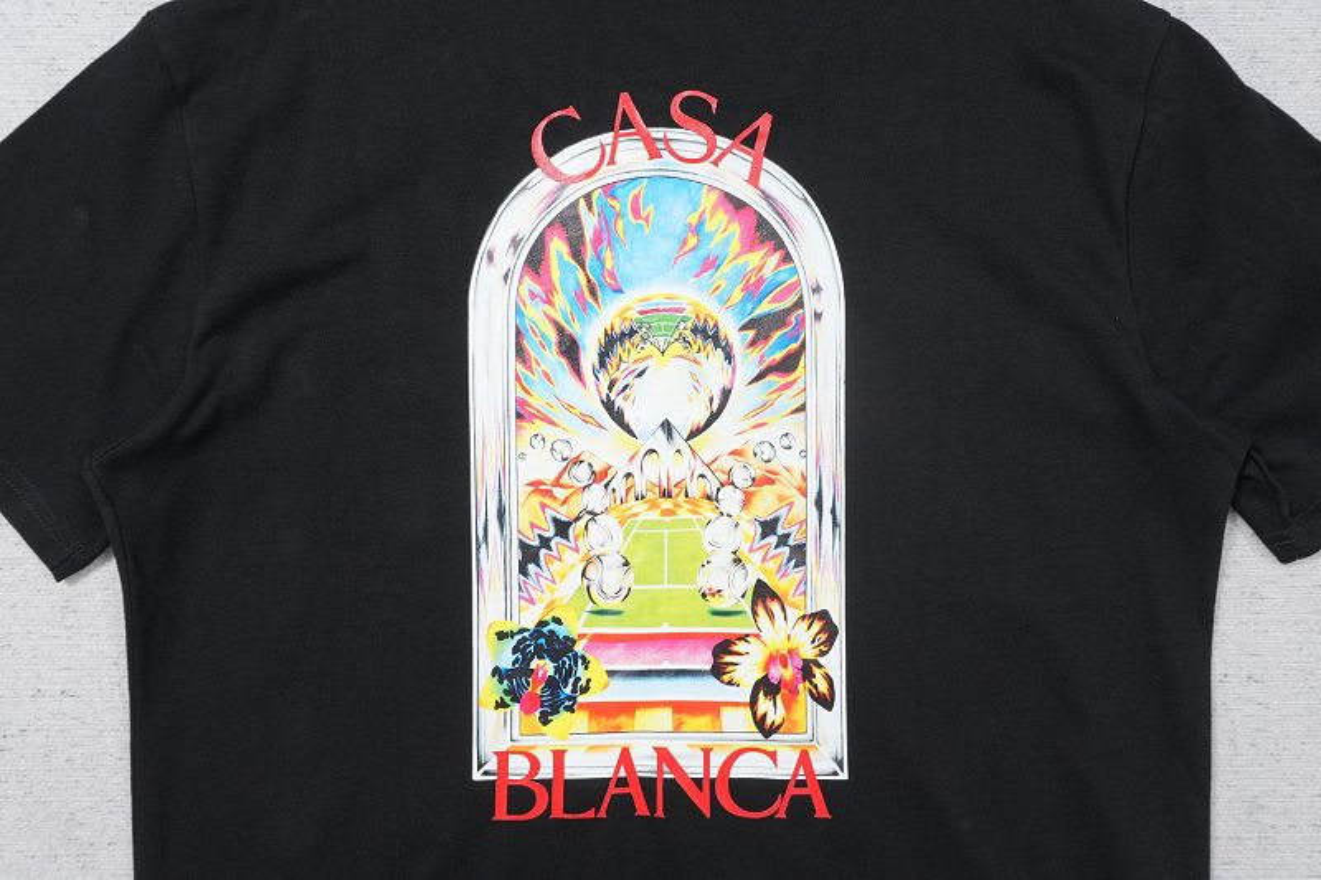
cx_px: 660
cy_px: 440
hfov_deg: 64.6
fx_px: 1046
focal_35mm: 28
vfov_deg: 45.7
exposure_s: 1/100
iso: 1600
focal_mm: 19
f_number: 10
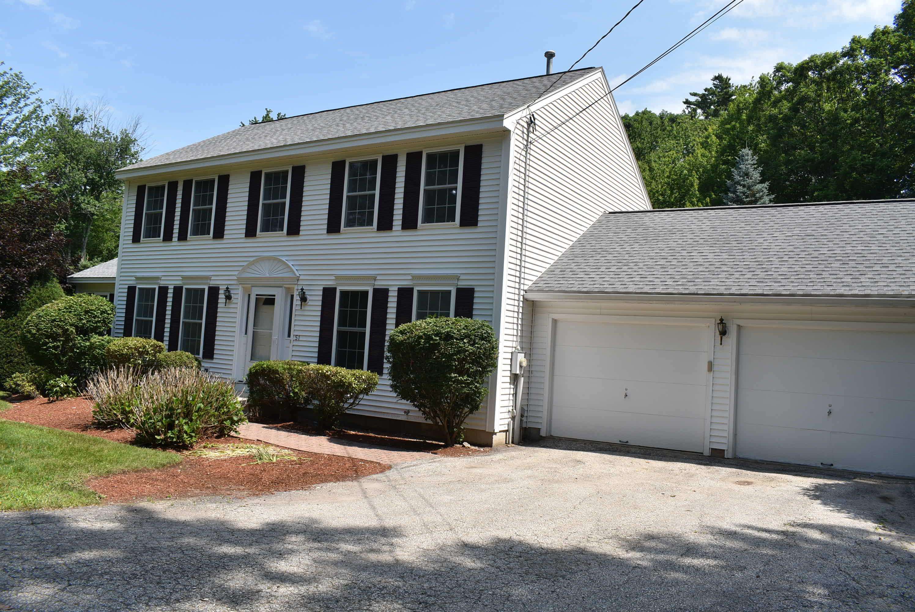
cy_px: 306
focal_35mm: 27
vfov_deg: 48.0
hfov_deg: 67.3
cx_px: 458
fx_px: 687
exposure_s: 1/400
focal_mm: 18
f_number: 10
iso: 200
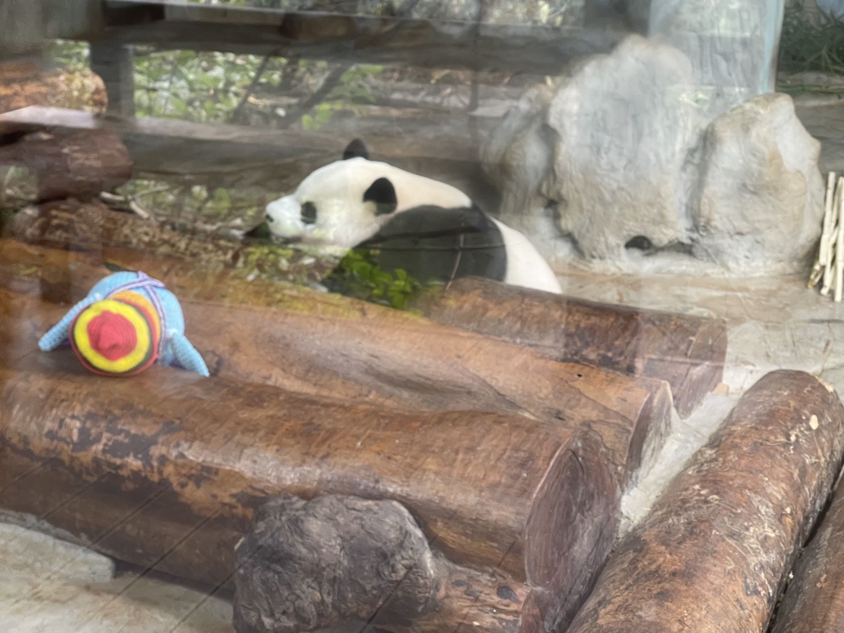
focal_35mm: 64
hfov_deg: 30.3
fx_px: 1560
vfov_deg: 22.9
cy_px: 316
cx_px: 422
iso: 200
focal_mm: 7.5
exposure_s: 1/33
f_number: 2.2
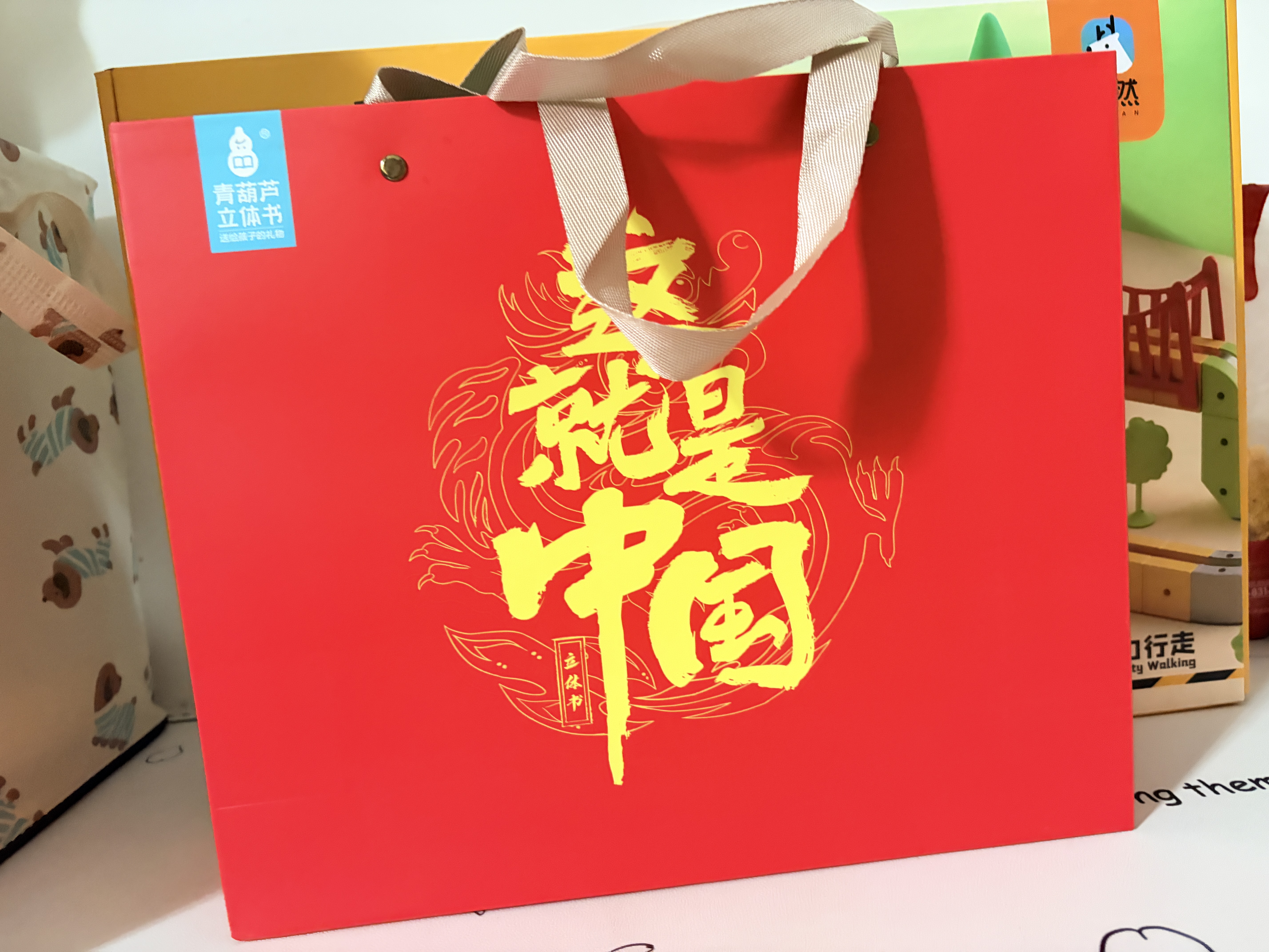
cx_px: 634
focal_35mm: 26
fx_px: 953
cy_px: 476
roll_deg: +7.5
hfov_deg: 67.3
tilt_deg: -5.8
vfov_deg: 53.1
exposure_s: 1/26
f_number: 1.6
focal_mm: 5.96
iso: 1000
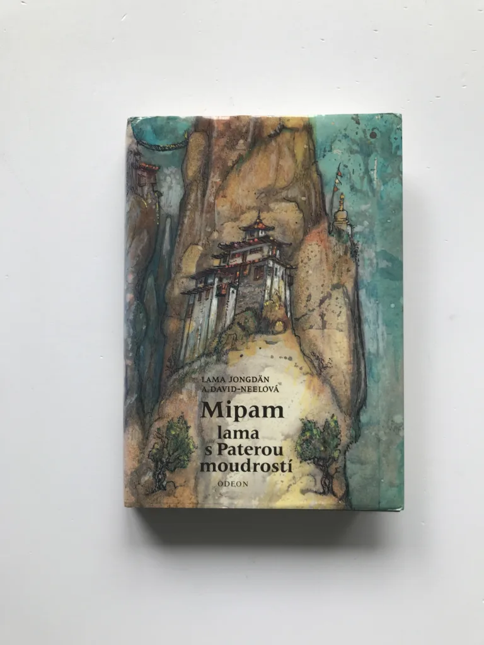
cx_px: 242
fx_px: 522
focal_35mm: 28
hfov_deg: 49.7
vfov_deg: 63.4
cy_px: 322
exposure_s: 1/100
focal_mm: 3.99
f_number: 1.8
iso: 20
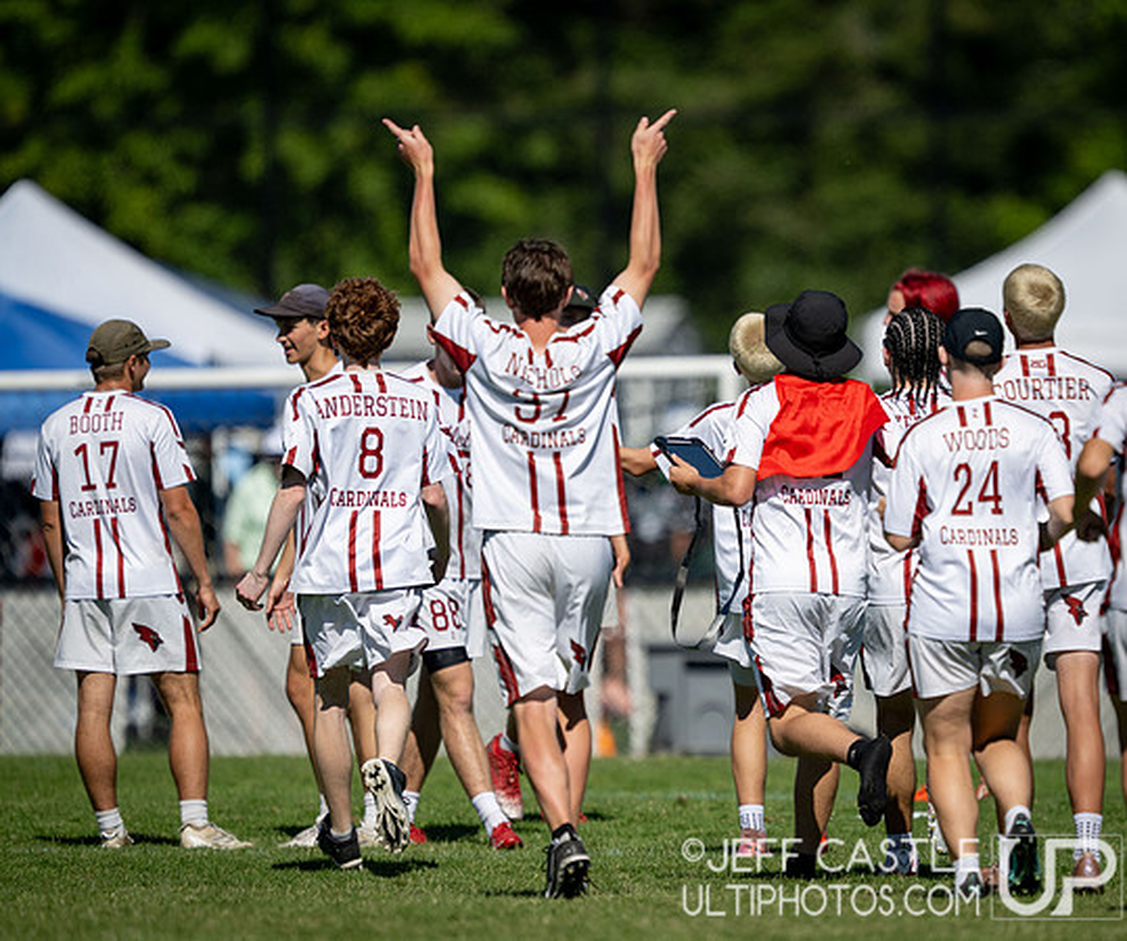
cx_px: 819
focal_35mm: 817
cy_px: 516
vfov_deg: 1.9
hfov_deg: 2.3
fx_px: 27715
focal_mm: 560
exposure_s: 1/2000
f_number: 4
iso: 80
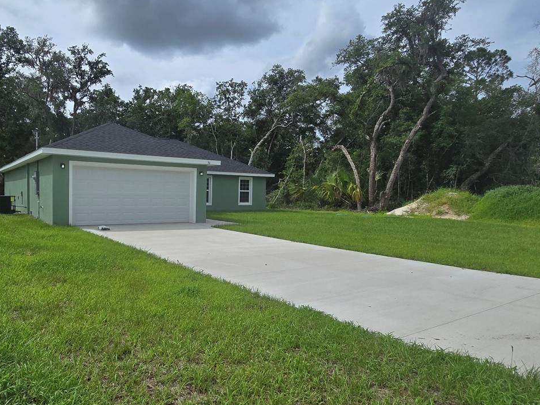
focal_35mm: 22
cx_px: 189
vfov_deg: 61.1
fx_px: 343
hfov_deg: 74.5
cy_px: 211
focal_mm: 2.2
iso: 50
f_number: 2.2
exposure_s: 1/4131
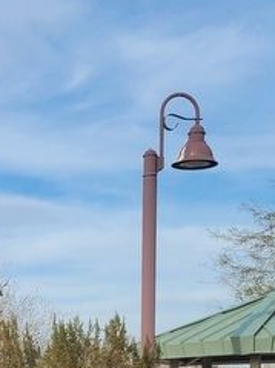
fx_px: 922
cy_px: 457
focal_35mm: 87
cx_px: -74
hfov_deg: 16.1
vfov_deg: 20.8
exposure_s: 1/1493
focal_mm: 5.4
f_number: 1.8
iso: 40
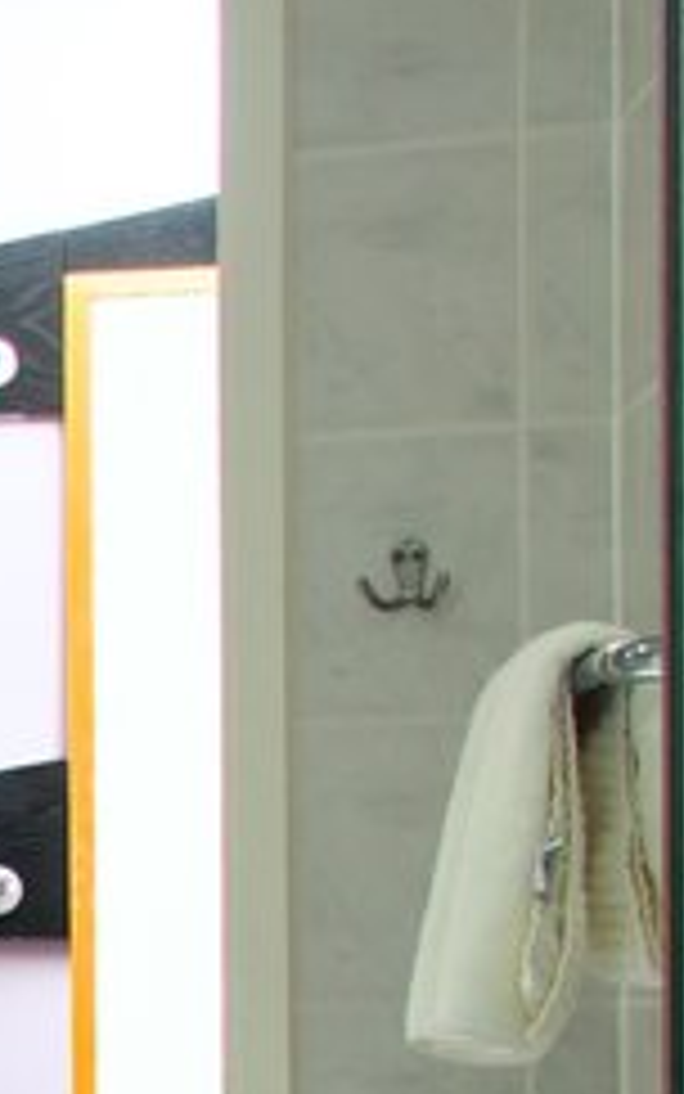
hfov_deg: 7.0
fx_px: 4352
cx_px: -1976
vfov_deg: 13.0
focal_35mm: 146
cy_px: 1970
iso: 400
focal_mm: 17
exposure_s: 1/20
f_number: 10
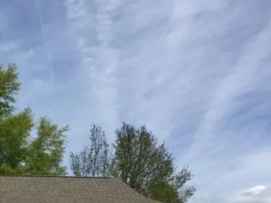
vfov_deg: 23.5
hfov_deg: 29.8
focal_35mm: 60
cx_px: -5
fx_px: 470
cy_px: 196
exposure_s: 1/3049
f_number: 2.2
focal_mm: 4.15
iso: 32
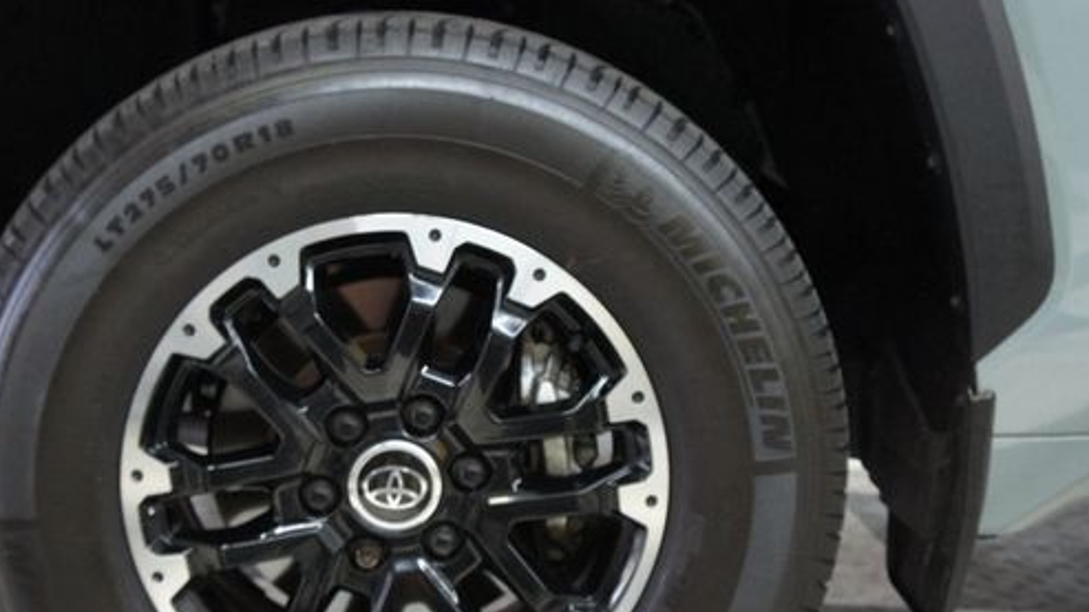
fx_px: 1530
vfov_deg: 22.6
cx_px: 402
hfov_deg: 38.9
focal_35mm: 53
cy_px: 382
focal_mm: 26
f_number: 4
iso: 1600
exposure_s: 1/40
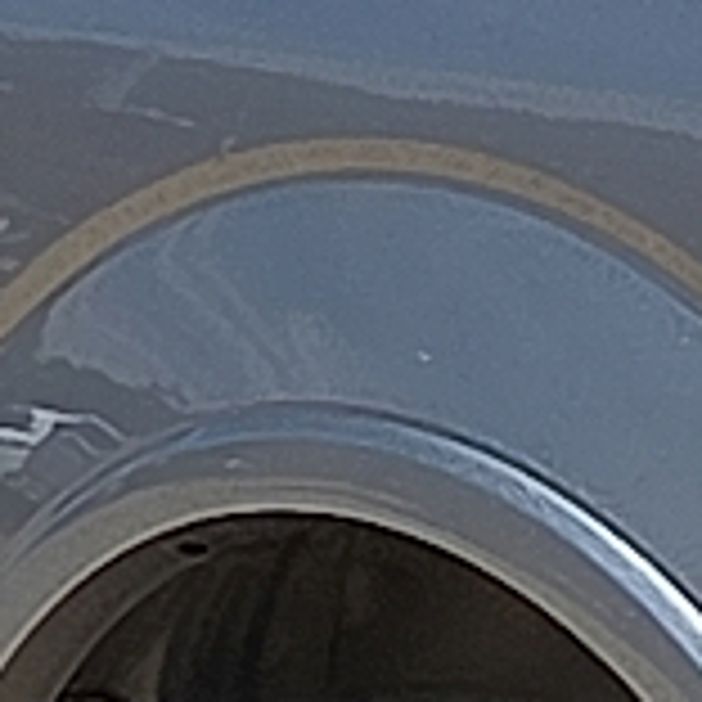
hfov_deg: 4.4
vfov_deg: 4.4
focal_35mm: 400
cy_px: 315
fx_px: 9178
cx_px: 945
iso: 78
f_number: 1.8
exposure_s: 1/10000
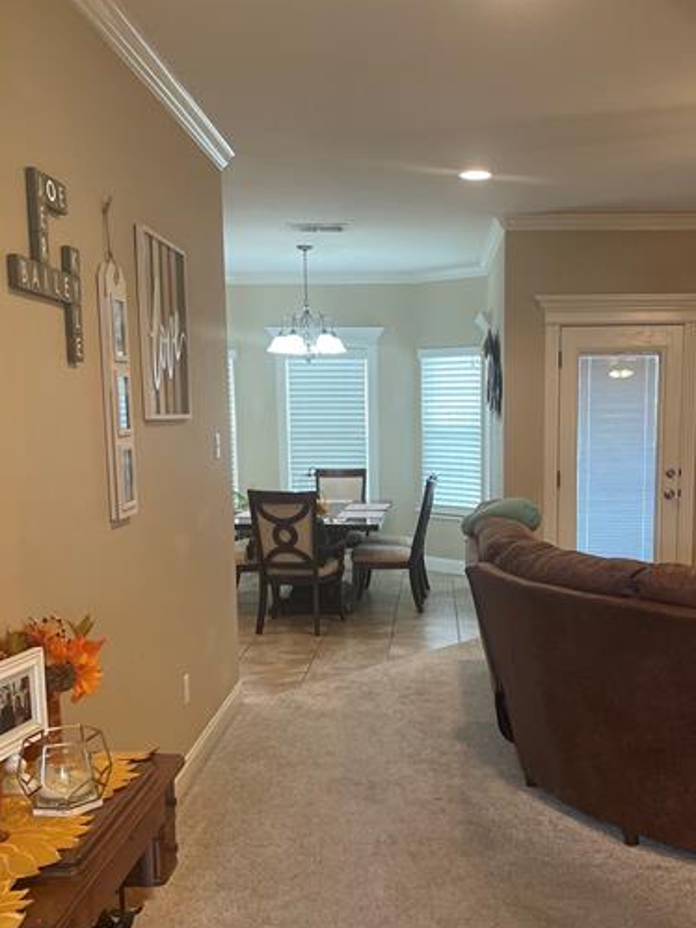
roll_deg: +1.1
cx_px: 428
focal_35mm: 40
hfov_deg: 35.8
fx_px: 1073
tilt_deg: -7.8
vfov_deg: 46.4
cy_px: 575
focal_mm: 4.2
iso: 160
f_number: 1.6
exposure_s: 1/60
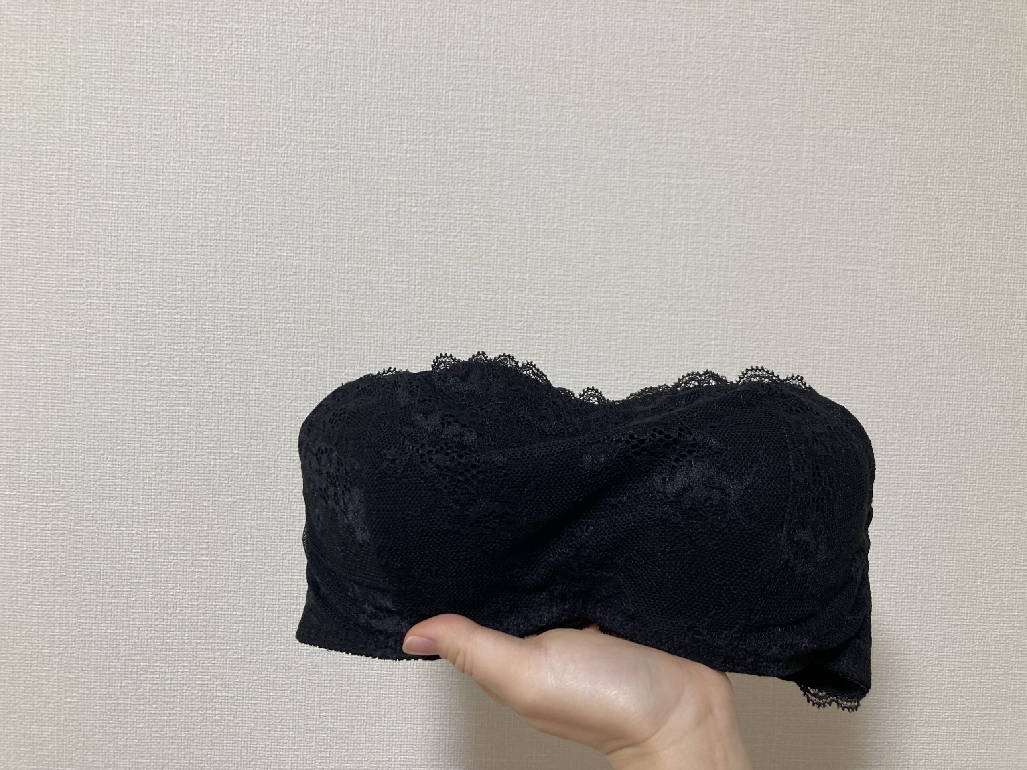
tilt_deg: -2.1
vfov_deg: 49.7
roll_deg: -2.8
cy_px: 385
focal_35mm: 28
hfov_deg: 63.4
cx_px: 514
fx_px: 831
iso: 50
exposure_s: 1/50
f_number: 1.8
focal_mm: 3.99
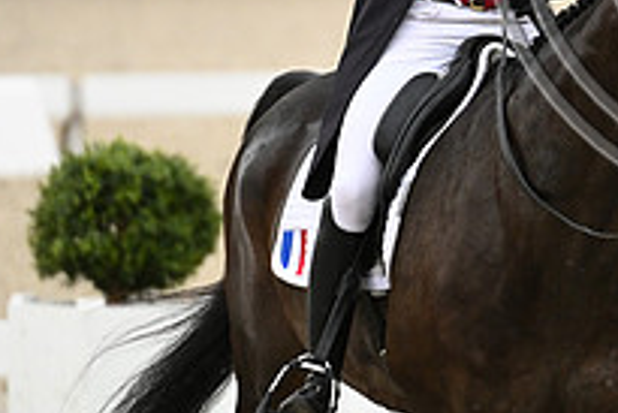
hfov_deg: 1.8
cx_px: 760
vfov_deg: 1.2
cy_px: -134
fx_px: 19480
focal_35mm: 1134
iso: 3200
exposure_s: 1/1250
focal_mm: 400
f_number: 4.5
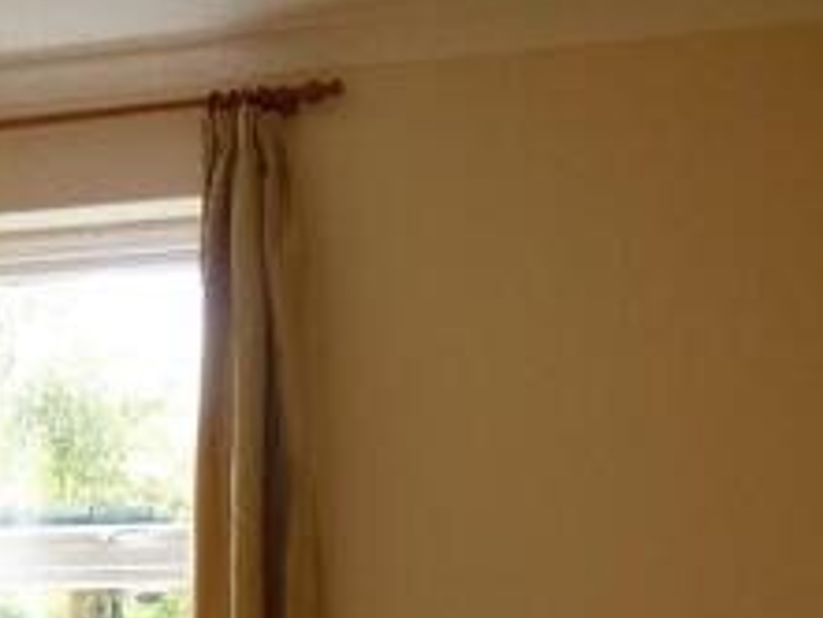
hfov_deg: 29.1
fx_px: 1570
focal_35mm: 66
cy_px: 754
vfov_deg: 20.7
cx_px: 240
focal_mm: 4.5
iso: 125
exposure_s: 1/60
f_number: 3.1
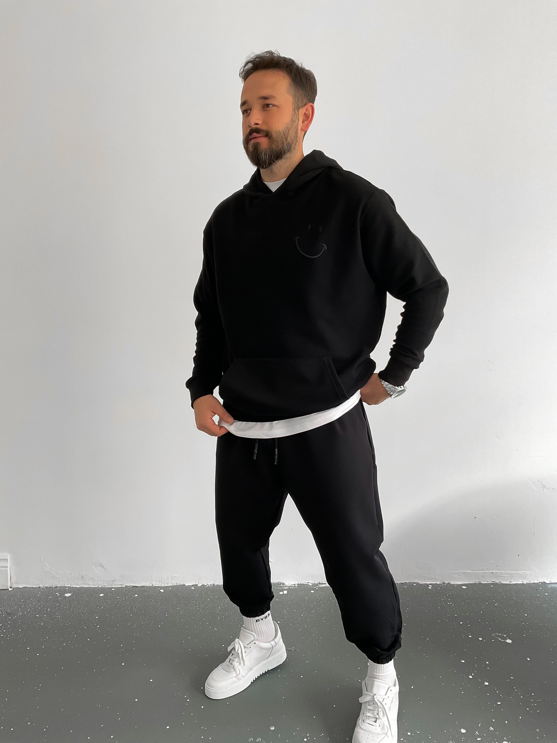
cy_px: 372
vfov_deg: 61.7
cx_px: 278
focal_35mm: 29
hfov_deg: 48.2
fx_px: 622
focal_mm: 3
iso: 64
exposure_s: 1/115
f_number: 1.8
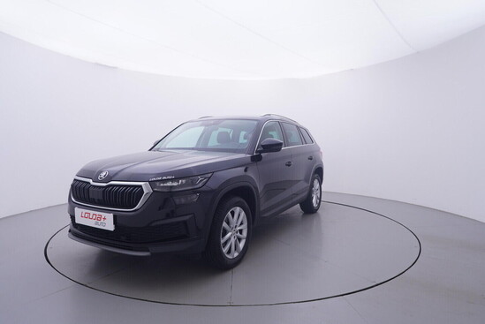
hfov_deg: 77.3
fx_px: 303
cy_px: 162
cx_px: 242
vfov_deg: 56.2
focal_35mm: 22
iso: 200
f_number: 5
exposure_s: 1/80
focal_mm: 15
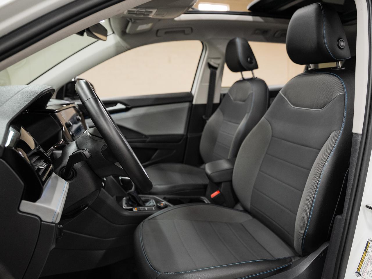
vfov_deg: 51.9
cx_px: 207
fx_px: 287
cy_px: 140
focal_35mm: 27
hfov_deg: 65.7
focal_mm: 24
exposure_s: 1/50
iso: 1000
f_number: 3.5
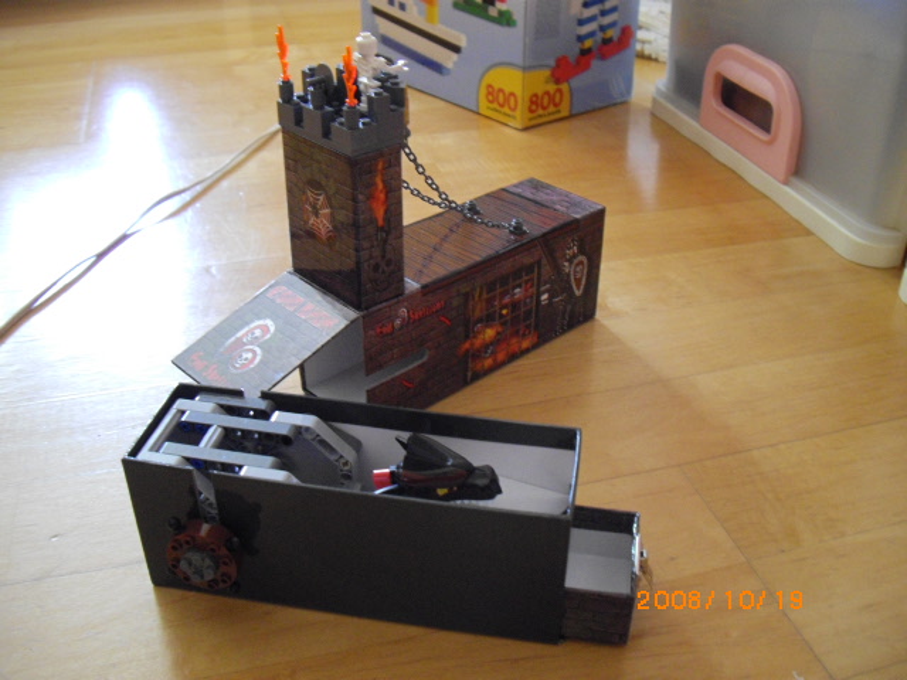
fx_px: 996
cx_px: 454
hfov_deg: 49.0
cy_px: 340
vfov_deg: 37.7
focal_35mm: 38
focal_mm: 7.9
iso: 400
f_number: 2.8
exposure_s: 1/15
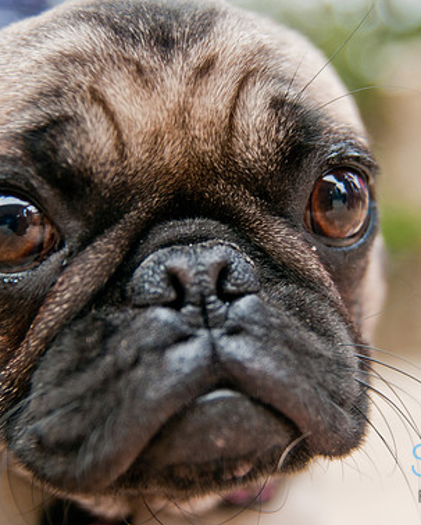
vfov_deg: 27.5
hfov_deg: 22.2
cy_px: 265
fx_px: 1073
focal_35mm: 69
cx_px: 231
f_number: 2.8
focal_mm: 32
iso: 200
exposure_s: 1/400
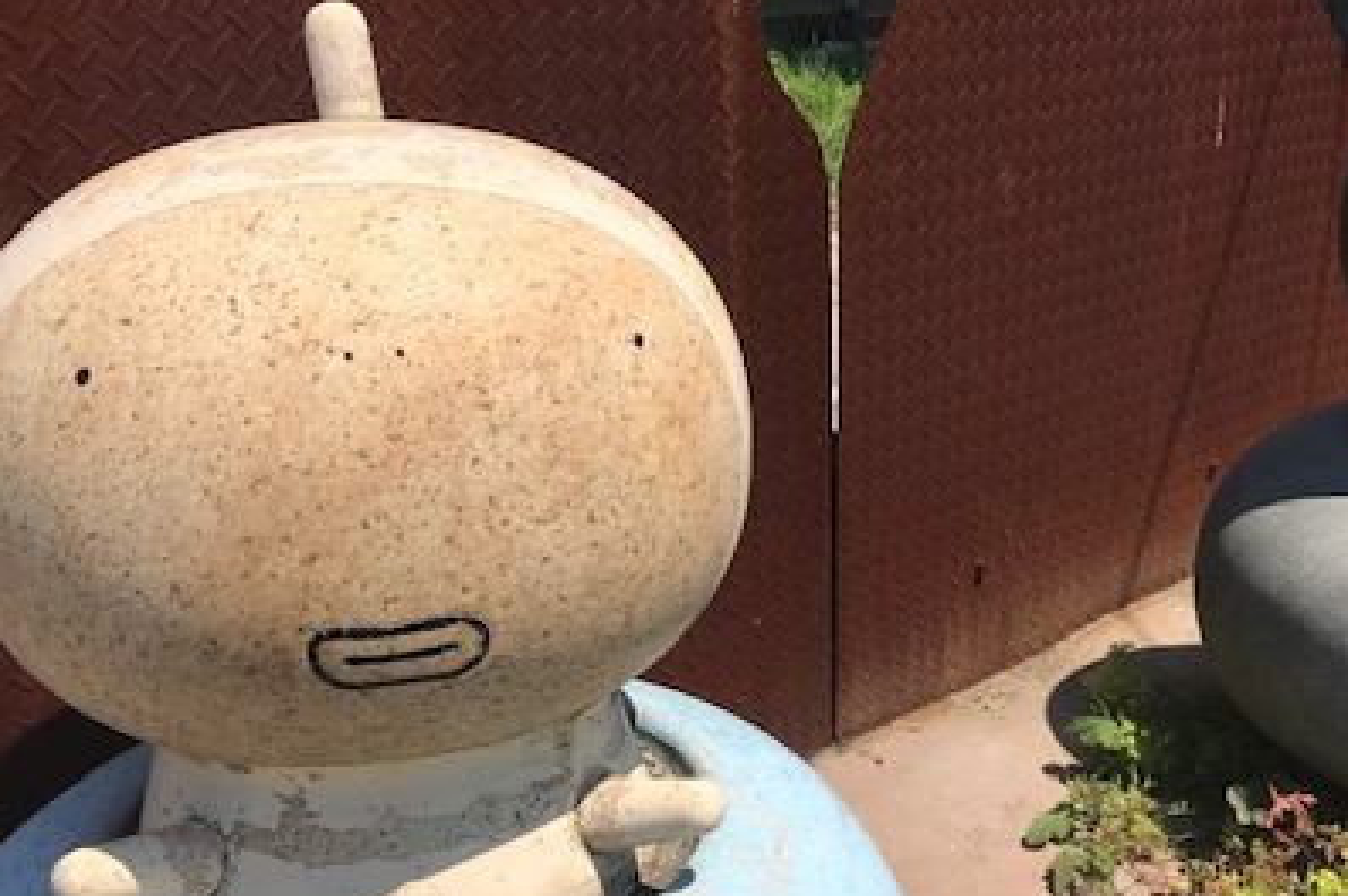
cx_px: 951
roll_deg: -0.3
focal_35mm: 47
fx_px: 1758
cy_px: 502
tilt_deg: -19.5
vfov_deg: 28.6
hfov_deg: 41.1
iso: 20
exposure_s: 1/3096
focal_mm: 3.99
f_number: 1.8
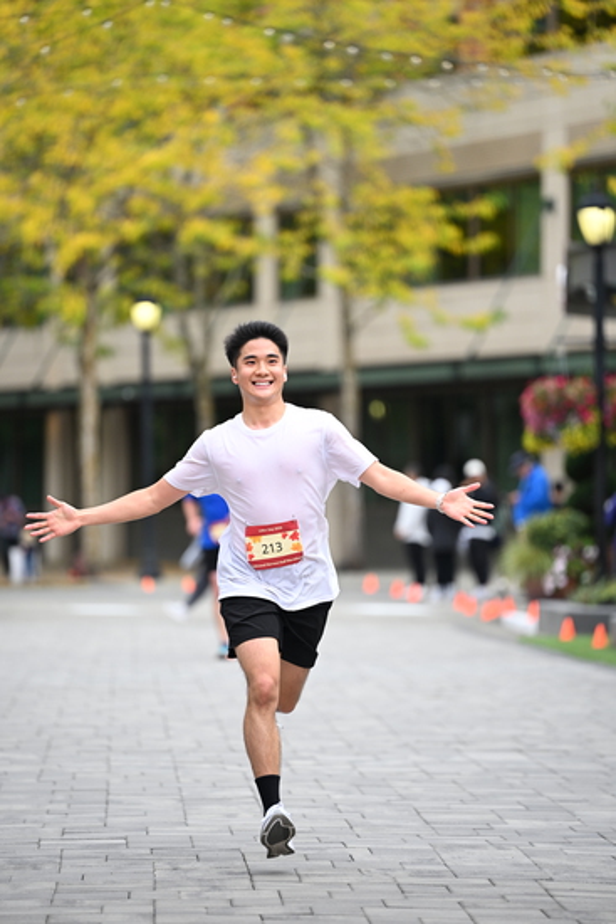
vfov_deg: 11.1
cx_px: 308
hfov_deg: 7.4
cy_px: 462
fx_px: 4745
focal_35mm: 185
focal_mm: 185
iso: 640
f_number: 2.8
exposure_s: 1/2000
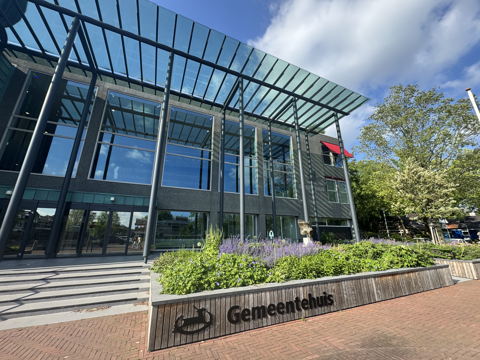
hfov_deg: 102.1
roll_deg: +1.1
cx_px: 240
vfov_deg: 85.7
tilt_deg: +16.4
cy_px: 180
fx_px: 194
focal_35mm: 14
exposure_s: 1/529
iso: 40
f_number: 2.2
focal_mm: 2.22
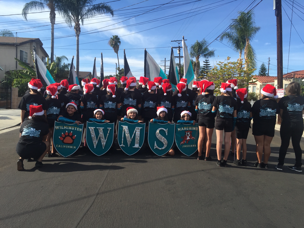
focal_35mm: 29
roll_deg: -2.7
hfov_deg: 61.7
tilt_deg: -2.7
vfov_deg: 48.2
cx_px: 152
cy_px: 114
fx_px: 255
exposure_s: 1/1464
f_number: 2.2
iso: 32
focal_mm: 4.15
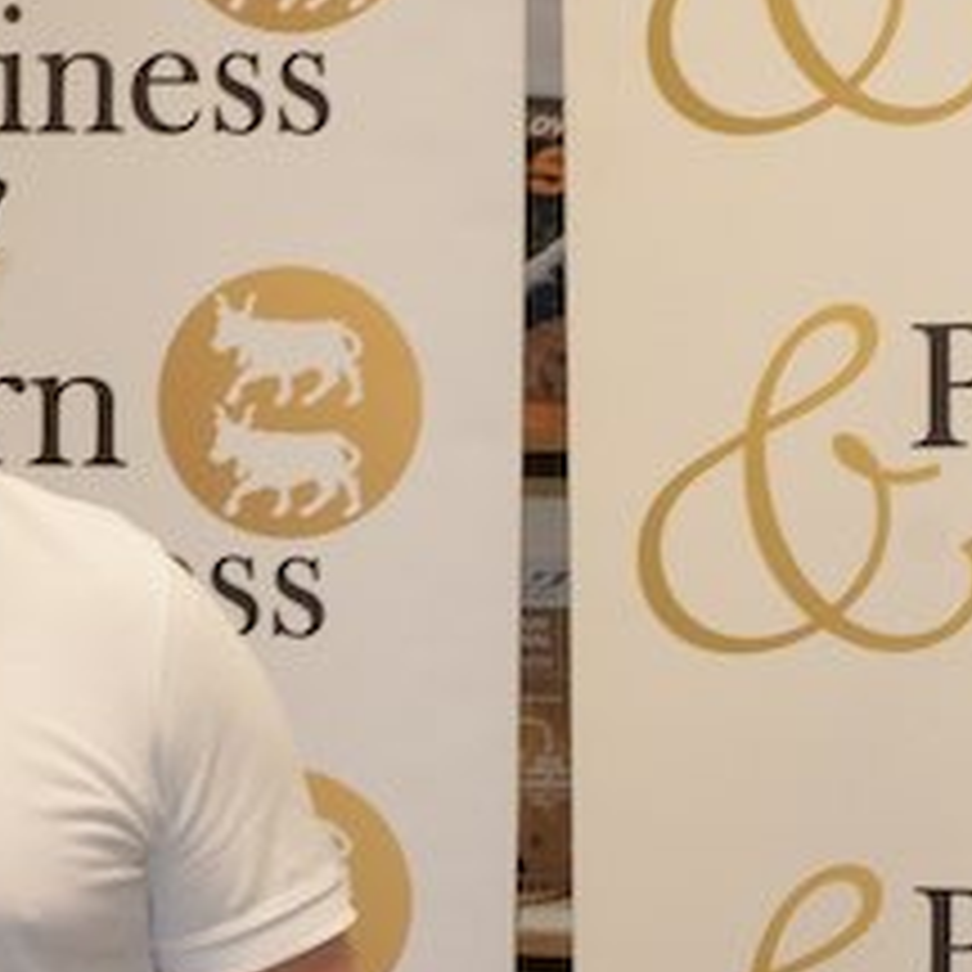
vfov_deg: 13.6
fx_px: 4035
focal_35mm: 127
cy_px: 898
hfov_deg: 13.6
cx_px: 878
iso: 1600
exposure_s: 1/60
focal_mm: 24
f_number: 8
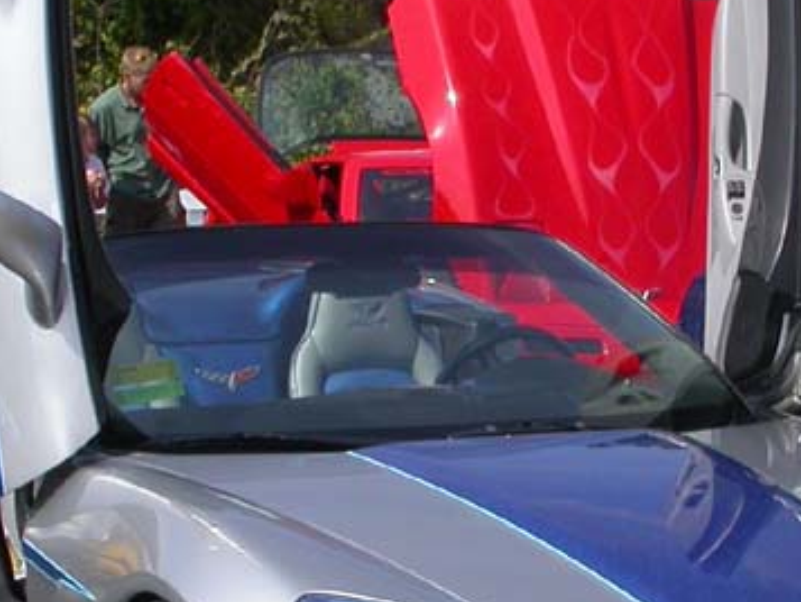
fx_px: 2523
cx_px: 568
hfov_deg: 18.0
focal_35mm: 109
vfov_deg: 13.5
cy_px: 467
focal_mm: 7.85
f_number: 7.5
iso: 100
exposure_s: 1/355
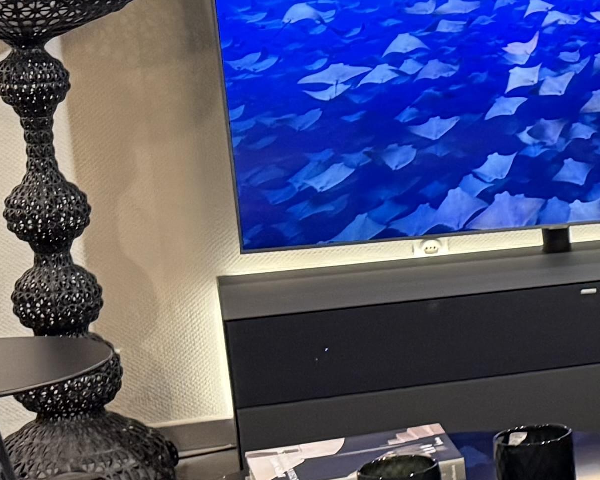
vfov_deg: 13.9
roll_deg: -0.2
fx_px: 1971
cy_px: 250
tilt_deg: -11.8
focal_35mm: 111
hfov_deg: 13.4
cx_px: 1384
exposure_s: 1/50
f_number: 1.78
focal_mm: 6.76
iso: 250
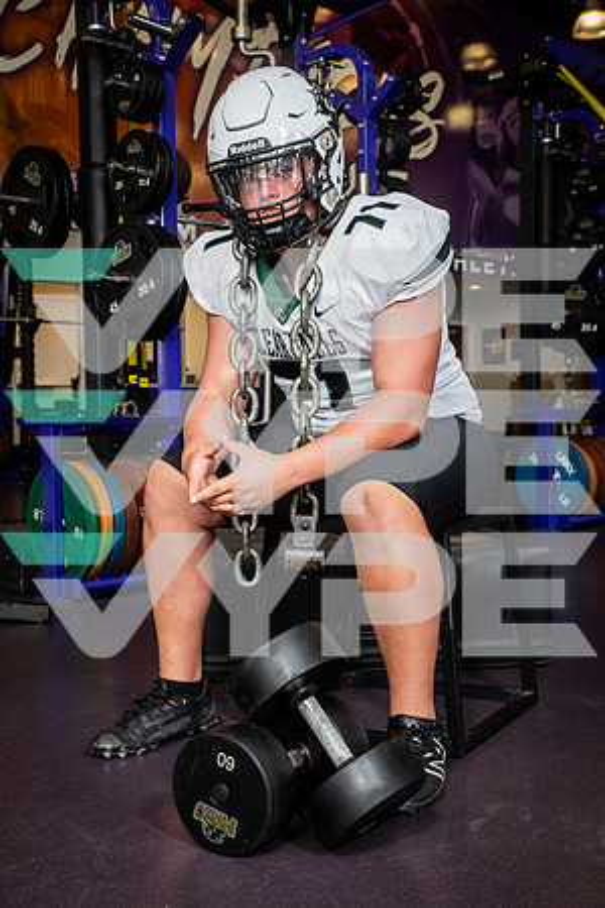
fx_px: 1210
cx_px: 302
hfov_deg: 28.1
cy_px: 454
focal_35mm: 48
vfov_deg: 41.1
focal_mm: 48
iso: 800
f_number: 7.1
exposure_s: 1/250
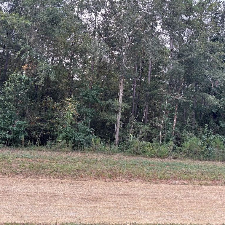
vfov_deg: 52.5
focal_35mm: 31
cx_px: 117
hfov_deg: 52.5
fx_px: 228
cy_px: 111
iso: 32
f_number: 1.6
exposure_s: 1/124
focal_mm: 5.96
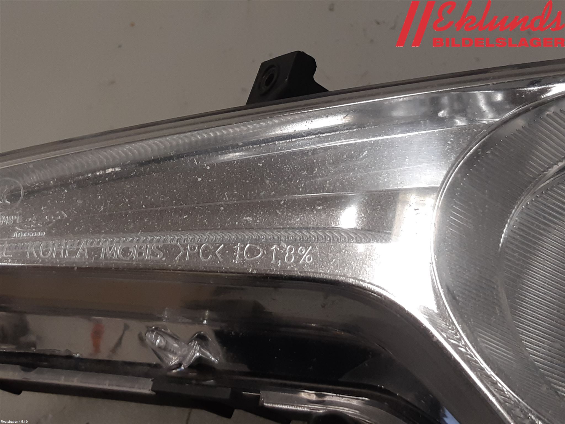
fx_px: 424
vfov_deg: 53.1
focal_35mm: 26
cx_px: 282
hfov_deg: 67.3
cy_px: 212
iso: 80
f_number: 1.7
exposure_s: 1/100
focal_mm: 3.93
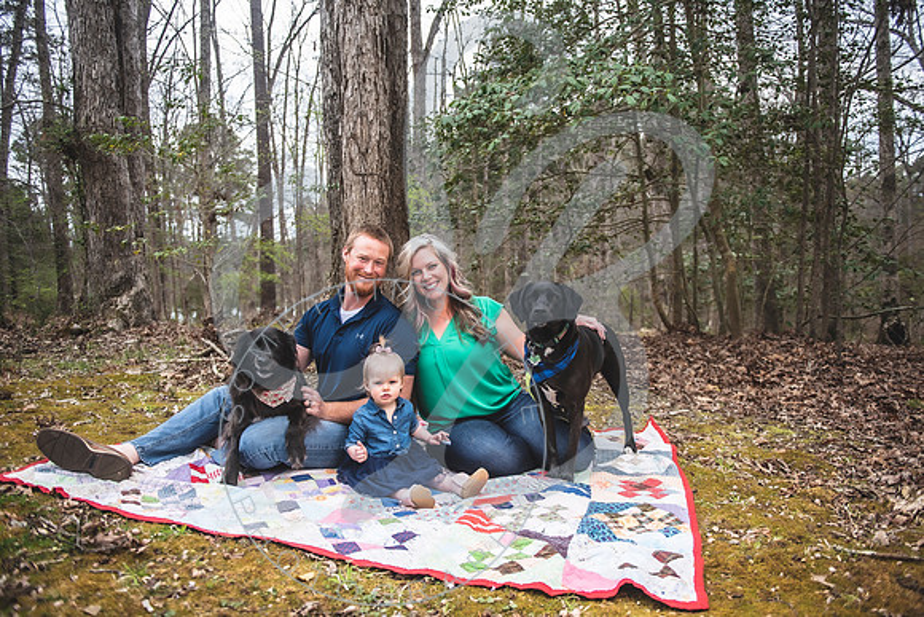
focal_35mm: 26
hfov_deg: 69.4
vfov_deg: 49.6
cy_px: 308
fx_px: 667
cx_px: 462
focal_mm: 26
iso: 100
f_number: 2.8
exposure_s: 1/500
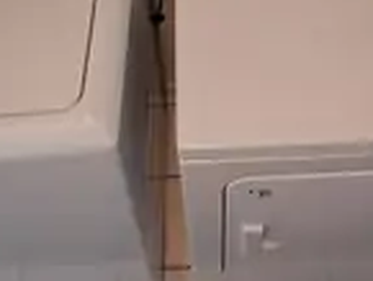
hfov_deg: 40.4
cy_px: 54
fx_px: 507
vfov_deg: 30.1
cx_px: 198
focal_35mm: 47
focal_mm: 1.4
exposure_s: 1/40
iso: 320
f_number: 2.2
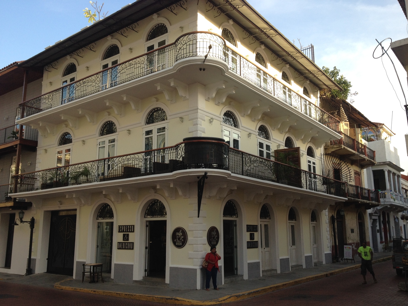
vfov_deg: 40.7
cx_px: 204
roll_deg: +0.6
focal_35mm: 35
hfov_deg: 52.6
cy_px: 153
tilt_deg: +8.5
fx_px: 413
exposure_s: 1/368
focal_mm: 4.28
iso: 50
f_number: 2.4
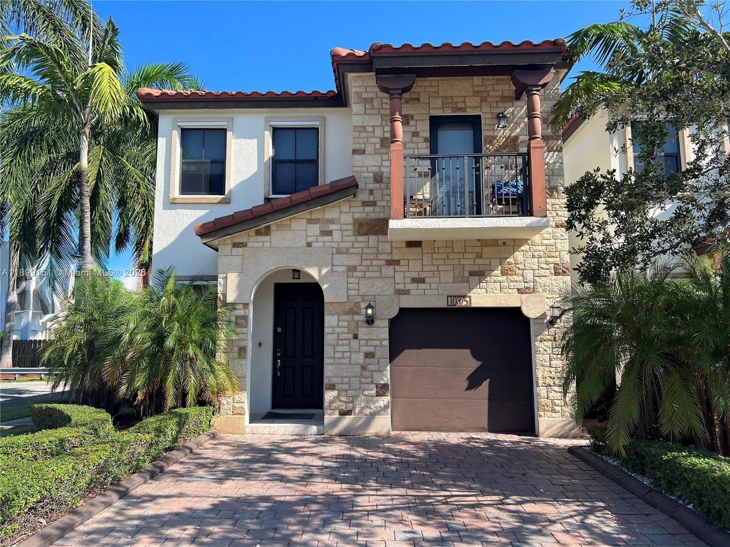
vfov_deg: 53.1
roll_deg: -0.9
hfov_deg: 67.3
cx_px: 365
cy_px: 274
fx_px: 548
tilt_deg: +8.3
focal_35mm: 26
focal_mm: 5.7
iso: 50
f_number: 1.5
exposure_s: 1/2083
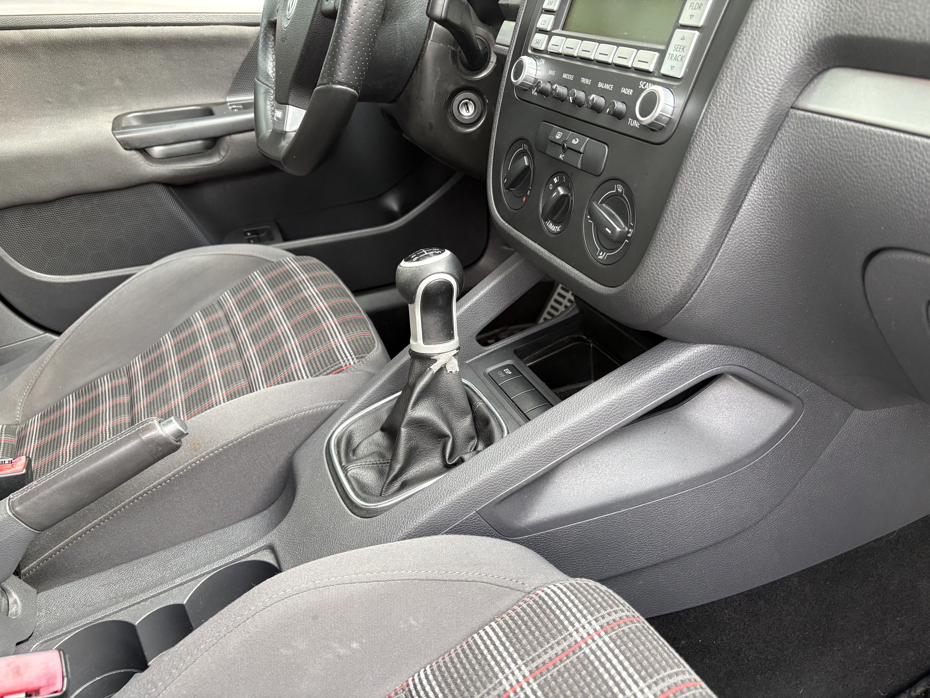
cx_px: 465
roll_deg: +6.4
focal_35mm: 26
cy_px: 349
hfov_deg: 67.3
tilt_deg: -27.4
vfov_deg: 53.1
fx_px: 699
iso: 200
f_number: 1.6
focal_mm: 5.96
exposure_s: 1/60
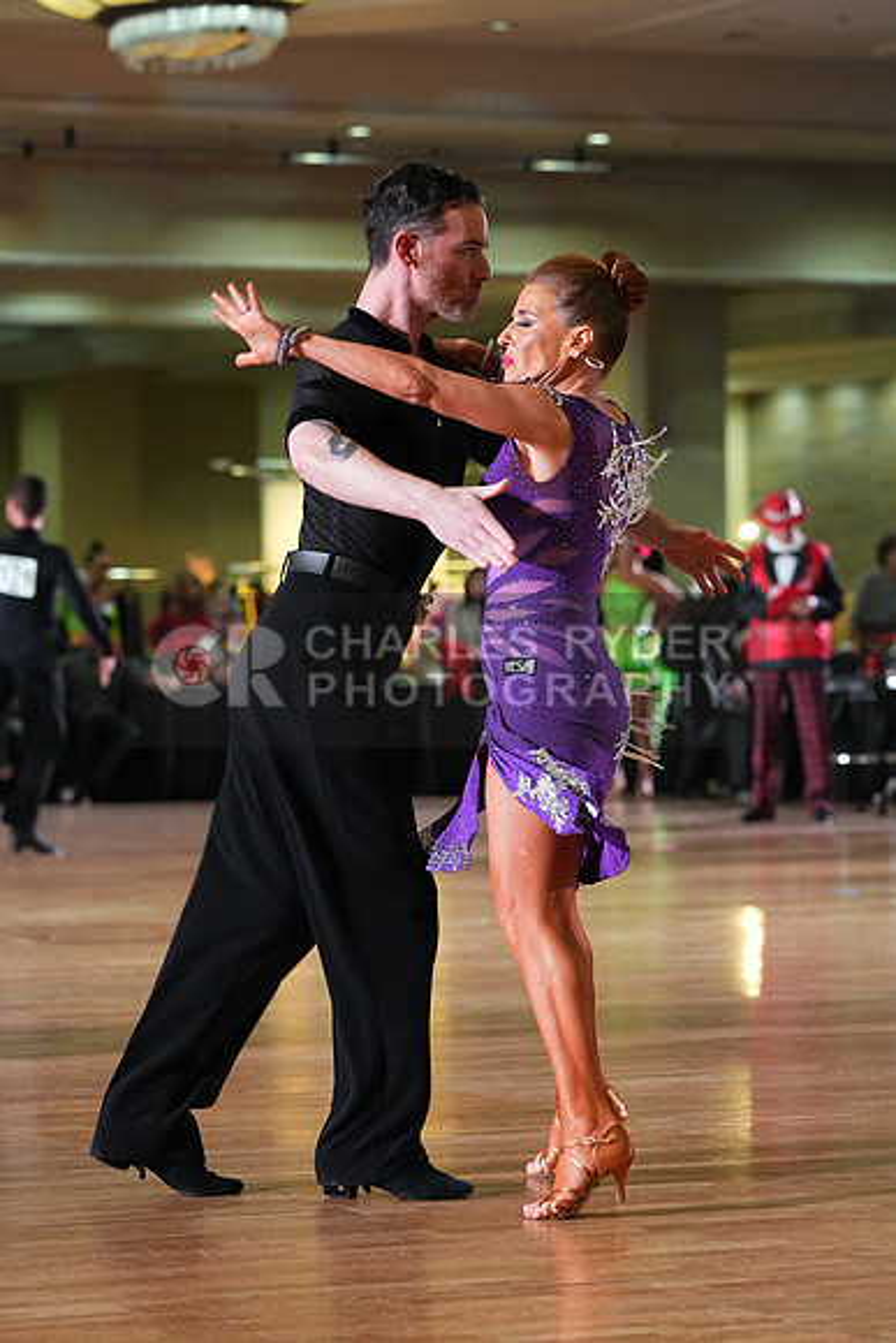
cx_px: 448
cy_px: 672
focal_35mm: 138
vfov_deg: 14.9
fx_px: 5149
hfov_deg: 9.9
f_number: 5
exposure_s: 1/400
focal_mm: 138
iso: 8000
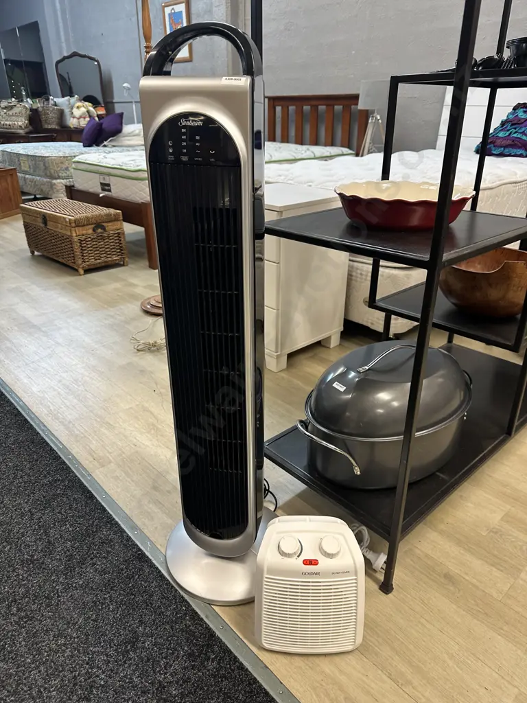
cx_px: 264
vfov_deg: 71.6
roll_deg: +0.7
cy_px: 352
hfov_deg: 56.8
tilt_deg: -26.5
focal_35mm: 24
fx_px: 487
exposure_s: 1/50
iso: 125
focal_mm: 6.86
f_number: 1.78
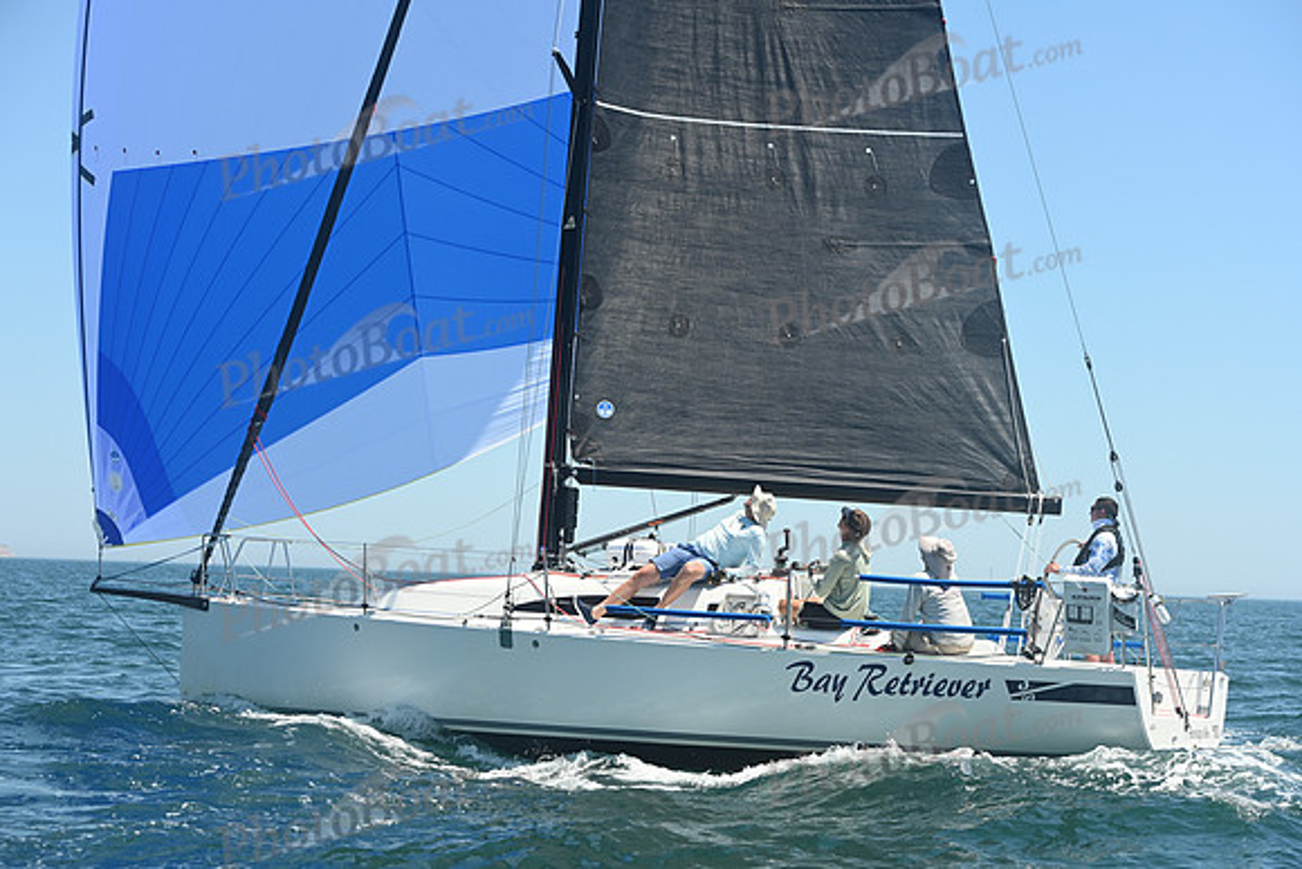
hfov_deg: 28.8
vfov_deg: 19.5
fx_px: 2532
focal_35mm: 70
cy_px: 434
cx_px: 651
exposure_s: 1/1000
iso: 320
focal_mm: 70
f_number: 7.1
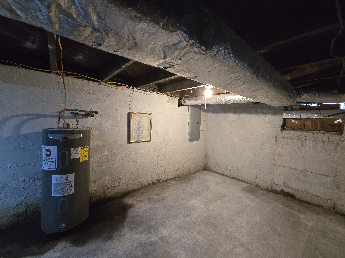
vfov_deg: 89.9
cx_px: 172
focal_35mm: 13
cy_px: 129
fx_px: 130
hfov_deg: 106.2
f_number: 2.2
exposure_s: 1/60
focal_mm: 2.2
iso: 1000
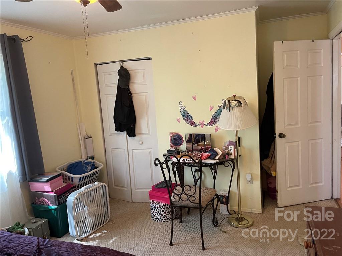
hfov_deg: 67.3
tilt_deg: -7.1
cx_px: 171
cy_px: 128
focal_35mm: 26
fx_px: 257
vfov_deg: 53.1
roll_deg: +4.9
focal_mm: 5.1
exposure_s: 1/60
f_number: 1.6
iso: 320
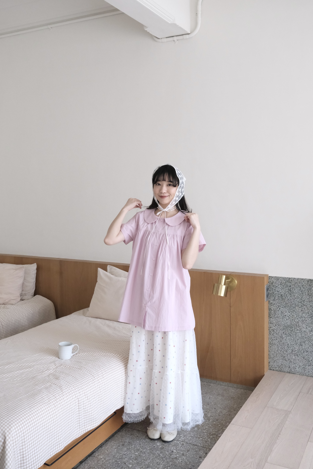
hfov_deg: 43.6
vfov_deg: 61.9
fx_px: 391
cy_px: 234
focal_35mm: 30
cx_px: 156
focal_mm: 20.2
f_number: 4
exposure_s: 1/160
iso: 3200
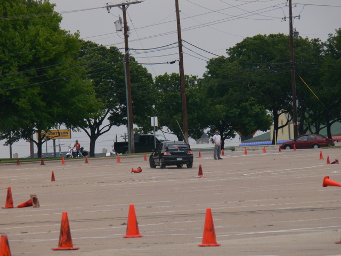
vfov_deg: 3.5
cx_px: 170
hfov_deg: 4.7
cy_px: 128
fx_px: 4137
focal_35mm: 420
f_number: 5.6
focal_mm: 88.8
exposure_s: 1/800
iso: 100
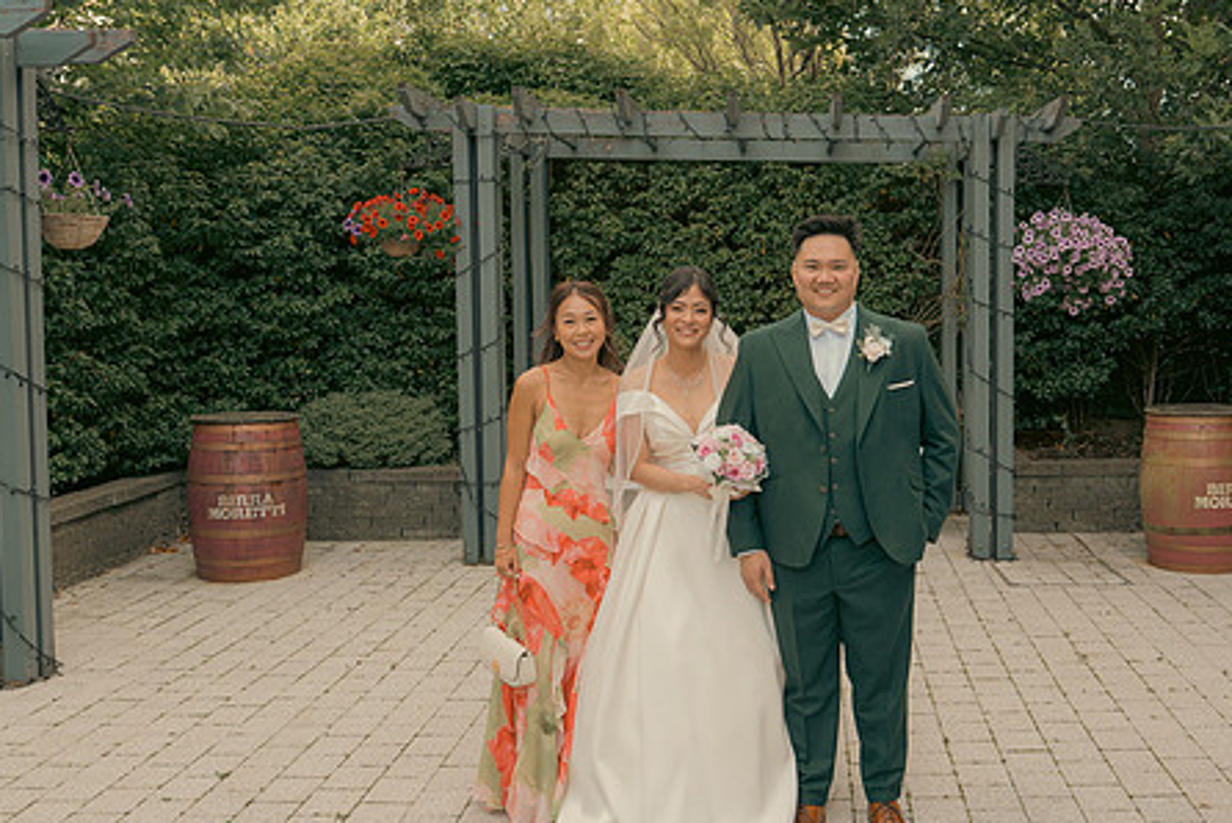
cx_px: 782
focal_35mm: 39
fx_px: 1335
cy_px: 369
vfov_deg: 34.2
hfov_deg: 49.0
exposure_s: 1/160
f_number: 5.6
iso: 160
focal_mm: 30
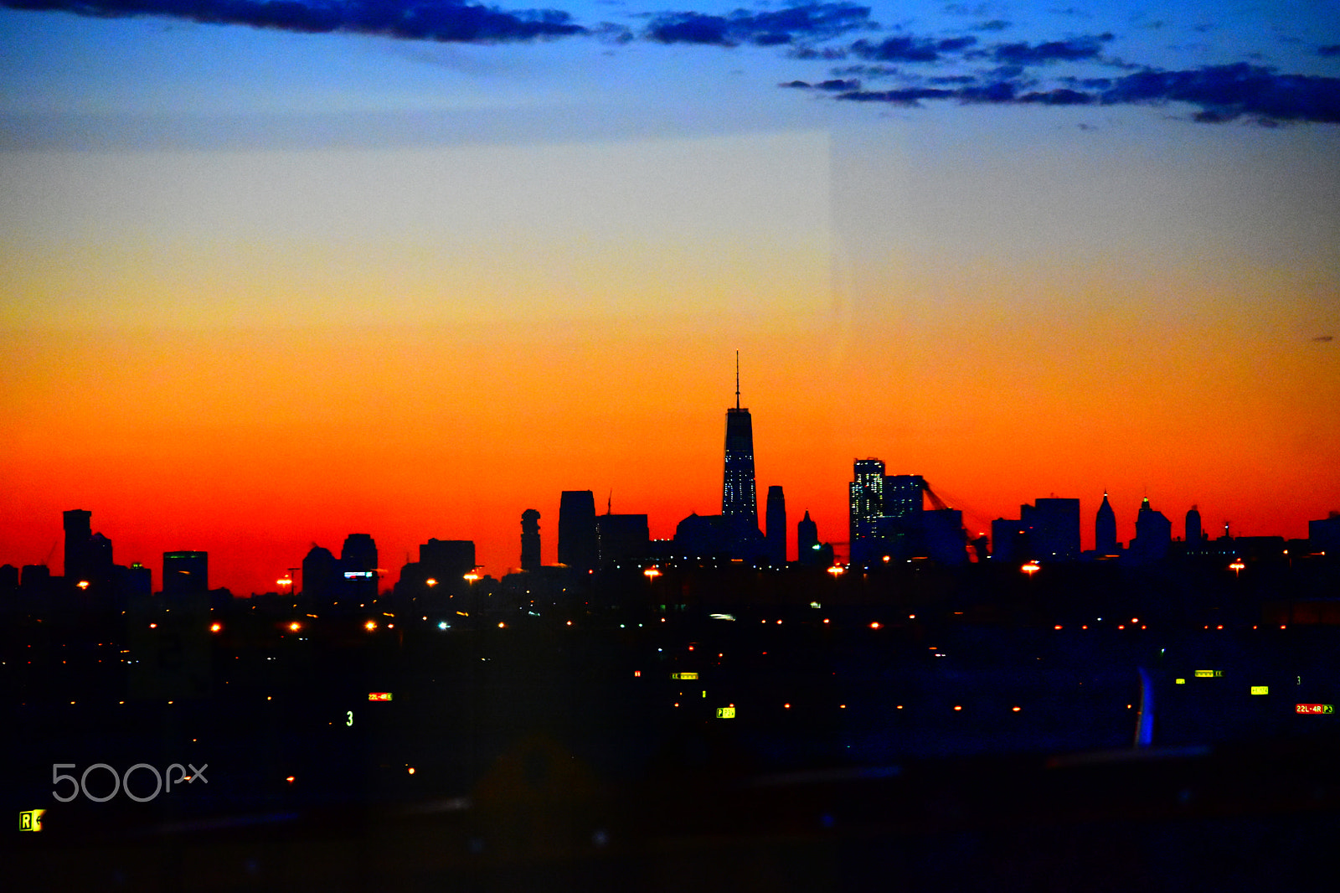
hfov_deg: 11.0
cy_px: 446
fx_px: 6977
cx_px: 670
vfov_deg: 7.3
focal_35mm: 188
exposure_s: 1/125
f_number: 4.8
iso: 7200
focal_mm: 125
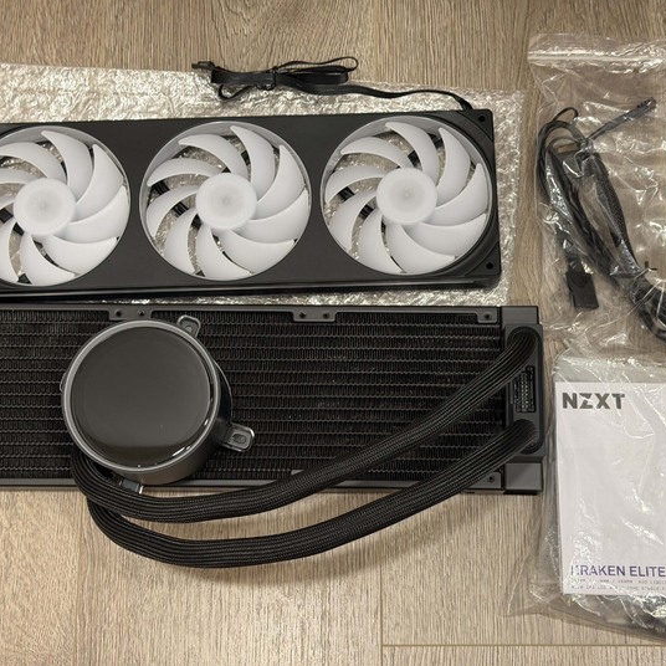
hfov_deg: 30.0
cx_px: 345
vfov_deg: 30.0
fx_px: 1241
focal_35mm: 57
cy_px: 332
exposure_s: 1/60
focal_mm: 6.76
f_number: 1.78
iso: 160
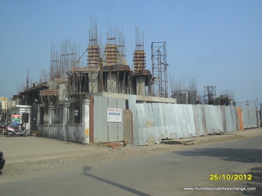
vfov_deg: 44.2
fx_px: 242
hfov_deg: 56.8
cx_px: 131
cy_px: 98
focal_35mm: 32
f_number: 9.4
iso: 100
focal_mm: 5.7
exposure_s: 1/250
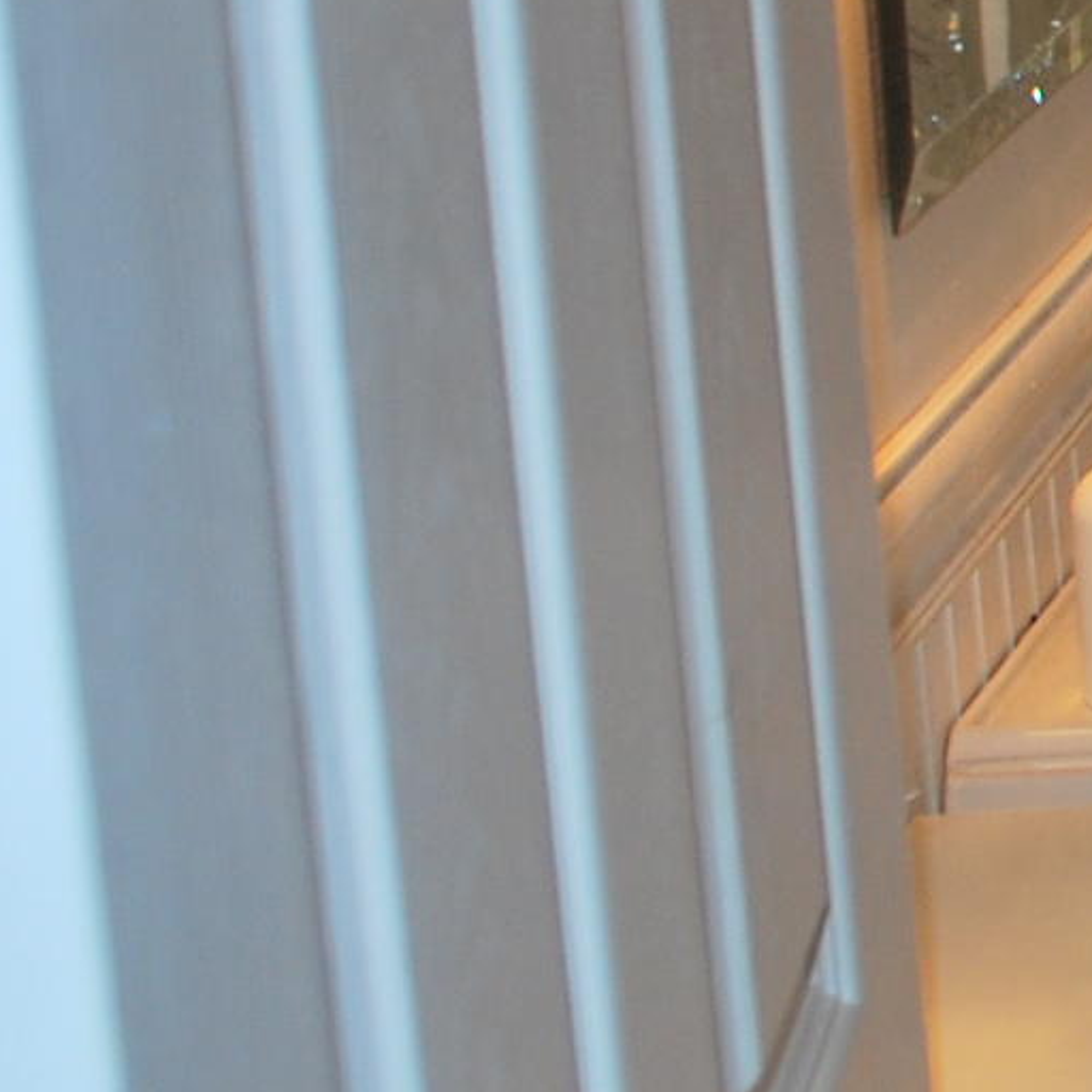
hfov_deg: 11.4
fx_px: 4640
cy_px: -346
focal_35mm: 130
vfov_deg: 13.0
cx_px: 2536
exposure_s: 1/80
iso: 200
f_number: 3.5
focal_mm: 18
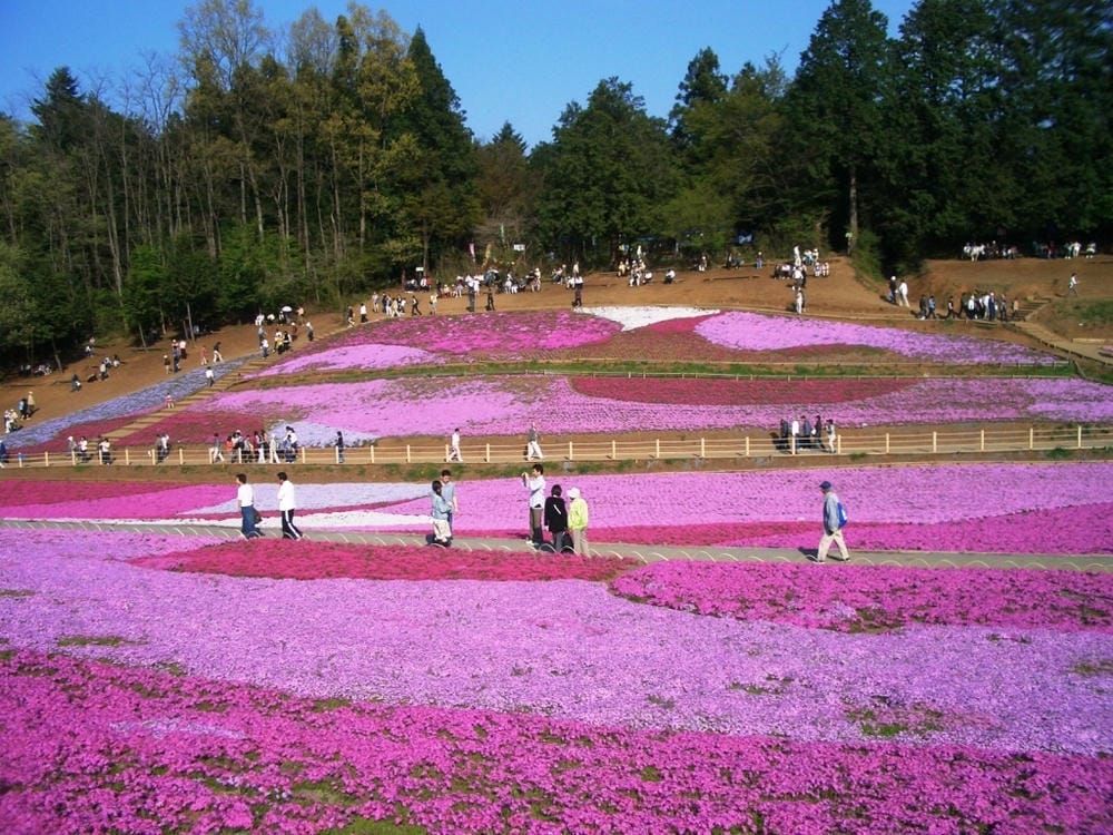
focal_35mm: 35
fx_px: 1125
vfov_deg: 40.7
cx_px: 556
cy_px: 418
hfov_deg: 52.6
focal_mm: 5.8
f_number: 4.3
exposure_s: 1/800
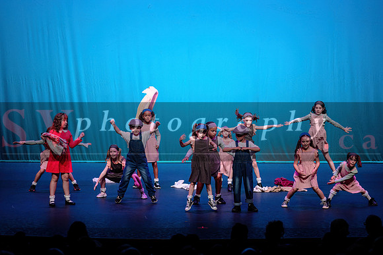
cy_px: 117
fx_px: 1096
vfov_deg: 13.3
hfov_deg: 19.8
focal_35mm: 103
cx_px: 208
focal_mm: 95
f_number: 2.8
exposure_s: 1/400
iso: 1250
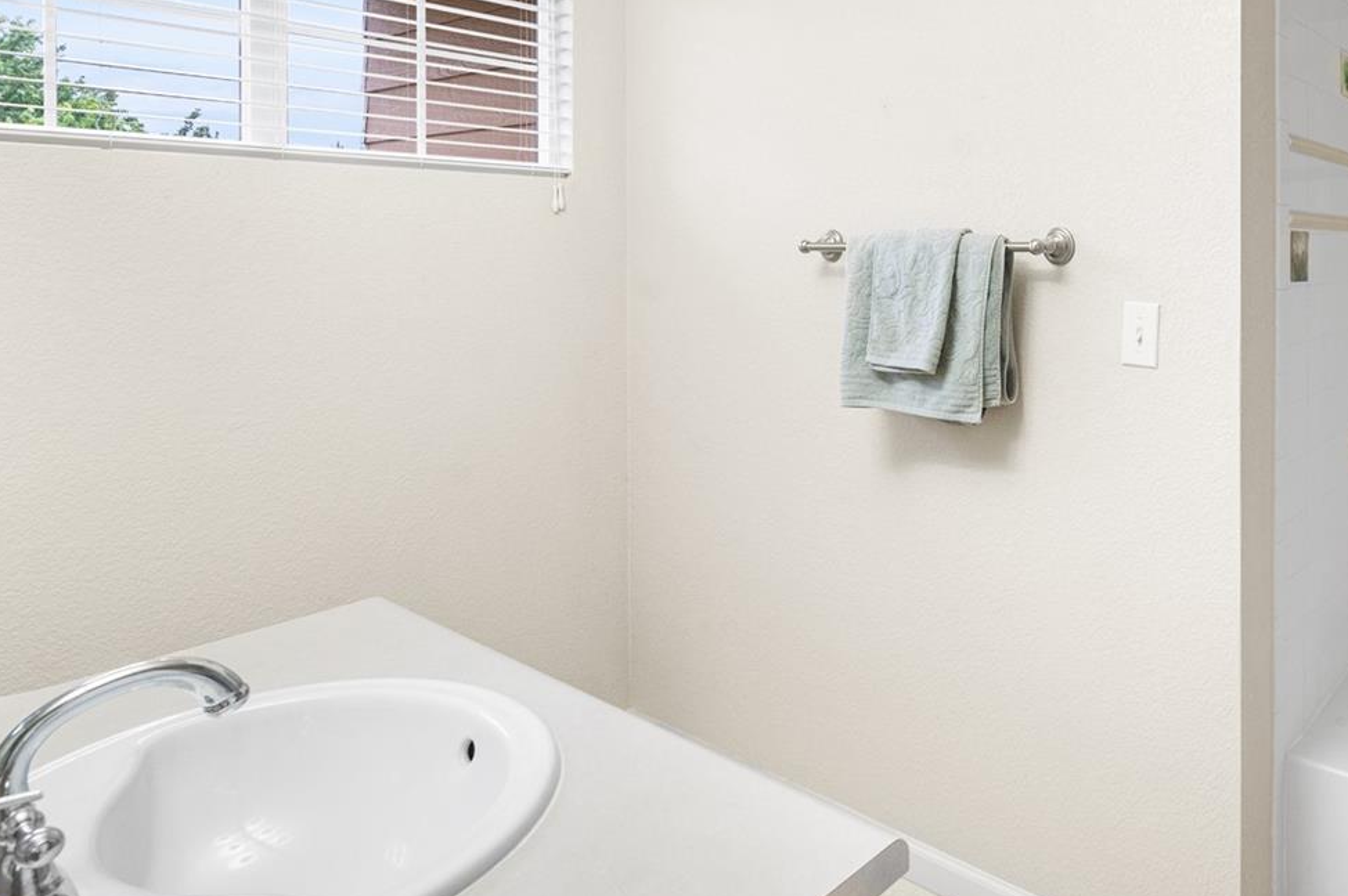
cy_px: 368
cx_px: 1048
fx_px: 861
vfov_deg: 54.7
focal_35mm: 23
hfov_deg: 69.8
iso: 800
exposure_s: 1/2
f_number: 8
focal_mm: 14
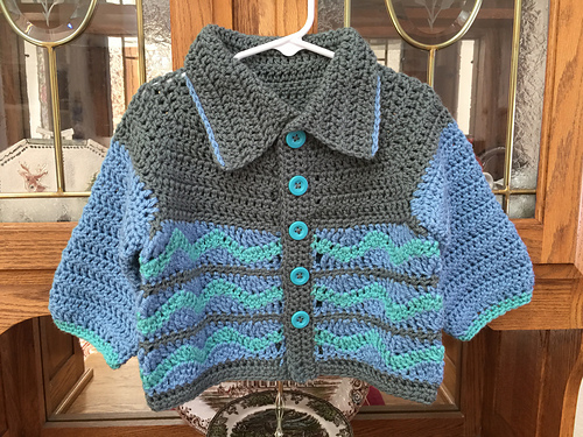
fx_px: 488
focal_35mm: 29
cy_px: 218
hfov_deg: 61.7
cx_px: 292
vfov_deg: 48.2
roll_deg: -0.7
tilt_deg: -9.3
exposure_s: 1/15
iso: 50
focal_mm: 4.15
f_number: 2.2
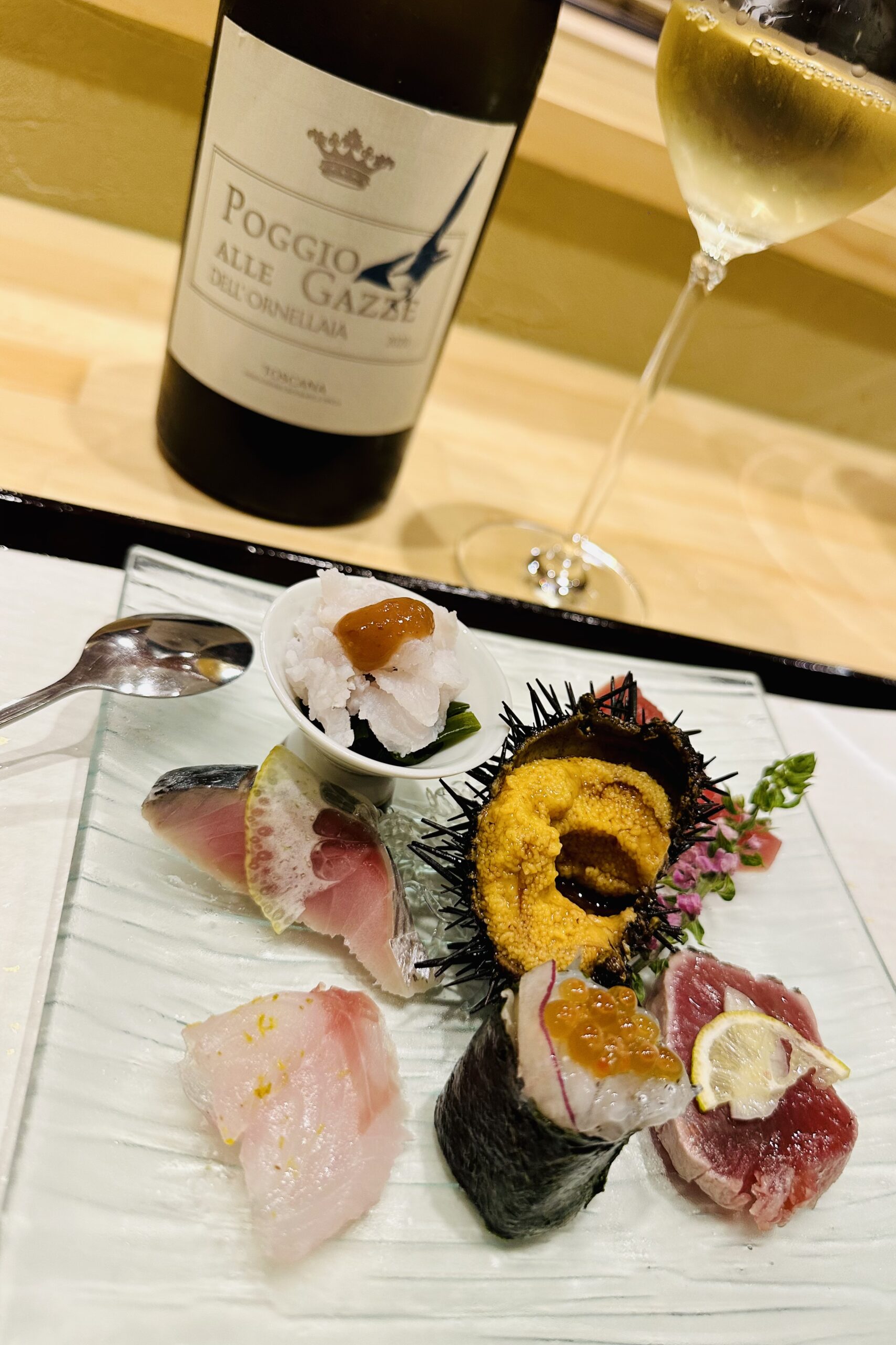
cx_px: 487
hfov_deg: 51.2
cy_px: 672
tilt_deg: -36.7
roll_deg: -24.7
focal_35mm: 25
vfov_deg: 71.5
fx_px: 933
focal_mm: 6.86
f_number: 1.78
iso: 200
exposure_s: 1/50
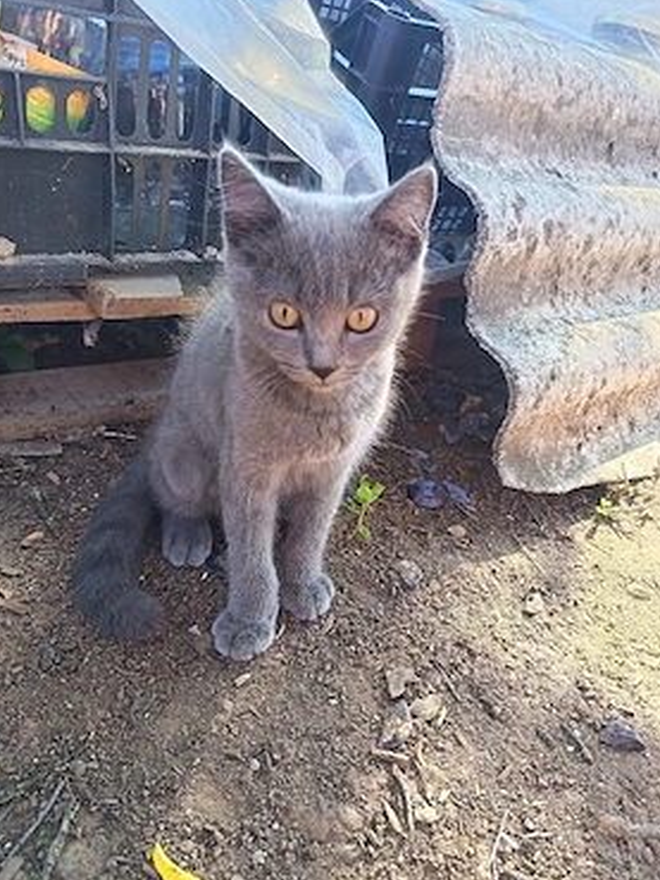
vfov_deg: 67.3
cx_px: 345
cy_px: 444
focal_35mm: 26
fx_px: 661
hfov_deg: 53.1
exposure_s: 1/120
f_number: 1.75
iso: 401
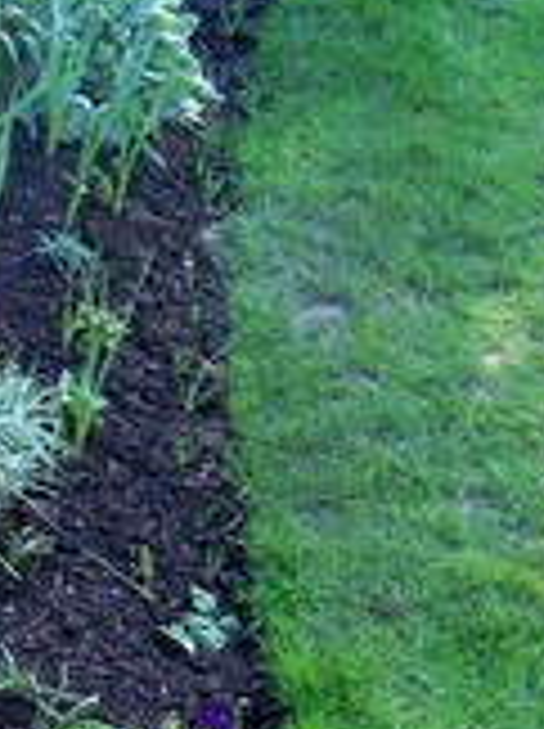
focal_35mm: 98
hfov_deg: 14.4
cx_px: -162
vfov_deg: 20.1
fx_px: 2059
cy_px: 346
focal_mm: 6
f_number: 2.7
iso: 80
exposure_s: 1/92.8
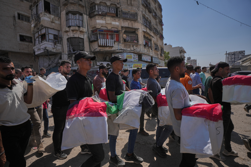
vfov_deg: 69.5
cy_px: 84
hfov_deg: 92.3
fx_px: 121
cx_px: 126
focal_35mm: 17
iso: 100
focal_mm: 17.3
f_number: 2.8
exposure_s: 1/4000
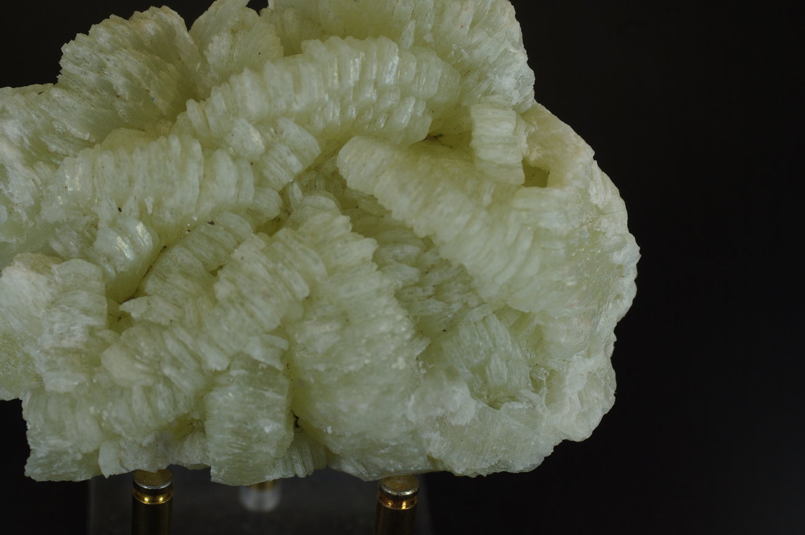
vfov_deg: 15.0
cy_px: 214
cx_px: 318
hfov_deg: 22.4
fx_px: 2033
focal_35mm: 91
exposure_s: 1/90
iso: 100
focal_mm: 50
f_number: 8
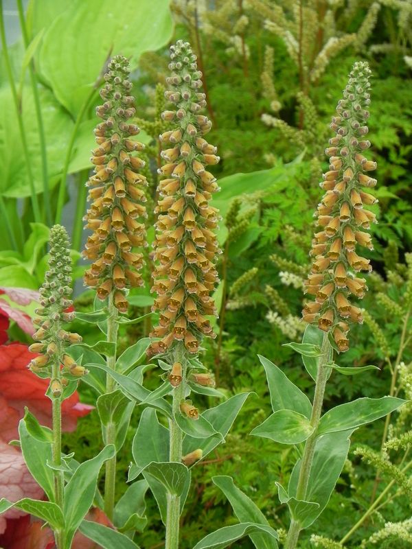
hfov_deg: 7.0
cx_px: 206
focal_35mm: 212
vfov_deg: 9.3
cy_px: 274
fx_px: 3364
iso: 160
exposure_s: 1/160
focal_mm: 37.7
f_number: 5.6
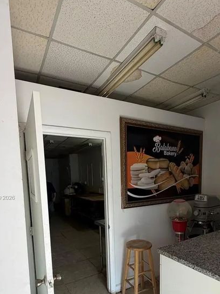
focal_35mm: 22
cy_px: 198
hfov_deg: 61.0
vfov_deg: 73.9
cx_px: 116
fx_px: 186
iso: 160
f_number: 2.2
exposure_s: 1/121
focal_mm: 2.22
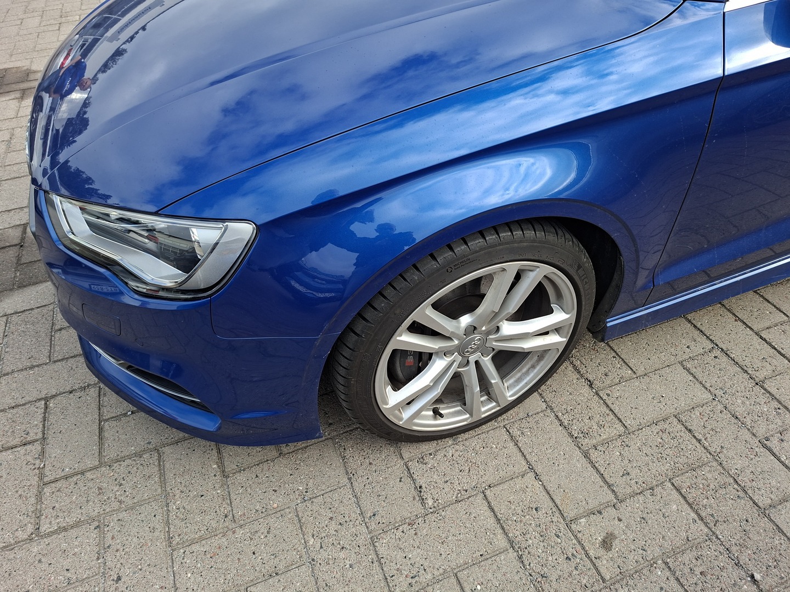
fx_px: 525
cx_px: 395
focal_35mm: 23
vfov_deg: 58.9
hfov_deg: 73.9
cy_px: 296
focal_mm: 5.54
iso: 50
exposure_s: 1/354
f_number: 1.8
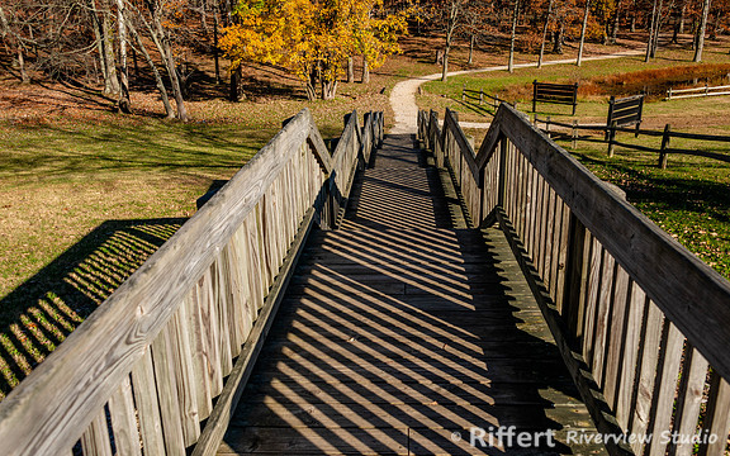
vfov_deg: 41.8
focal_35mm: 30
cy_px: 215
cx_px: 366
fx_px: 597
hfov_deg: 62.9
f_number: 6.3
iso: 100
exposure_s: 1/125
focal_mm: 28
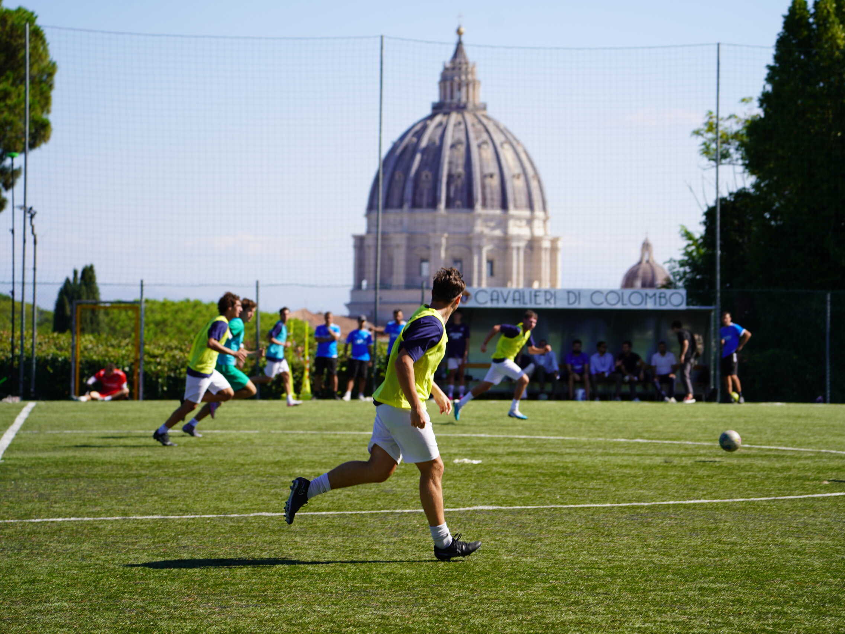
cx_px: 476
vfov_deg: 11.6
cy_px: 318
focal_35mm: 128
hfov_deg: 15.4
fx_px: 3125
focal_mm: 118
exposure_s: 1/500
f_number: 5.6
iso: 100
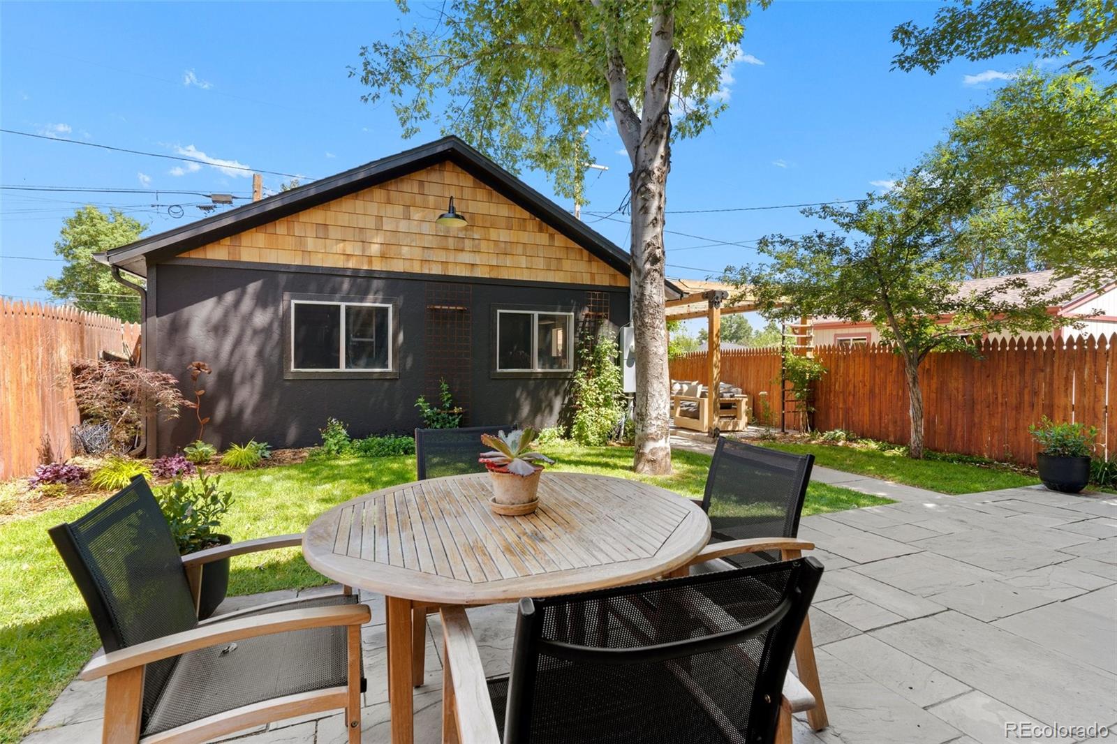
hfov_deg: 93.3
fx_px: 527
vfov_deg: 70.4
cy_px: 372
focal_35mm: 17
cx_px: 558
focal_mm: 17
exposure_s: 1/25
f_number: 8
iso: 100
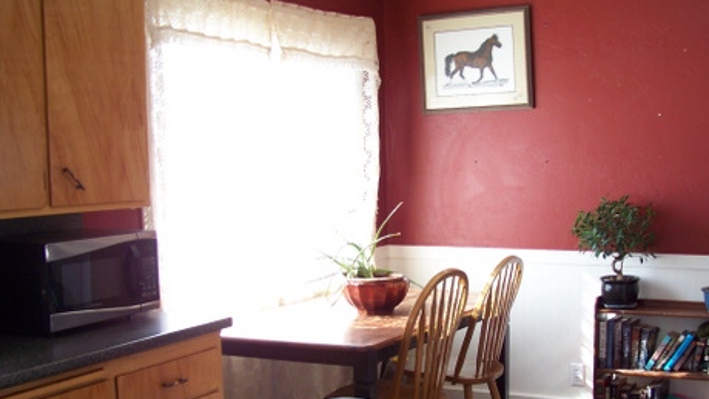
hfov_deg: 41.1
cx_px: 428
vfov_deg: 23.8
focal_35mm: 50
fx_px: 940
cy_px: 280
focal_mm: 5.85
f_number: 2.8
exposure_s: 1/30
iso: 64
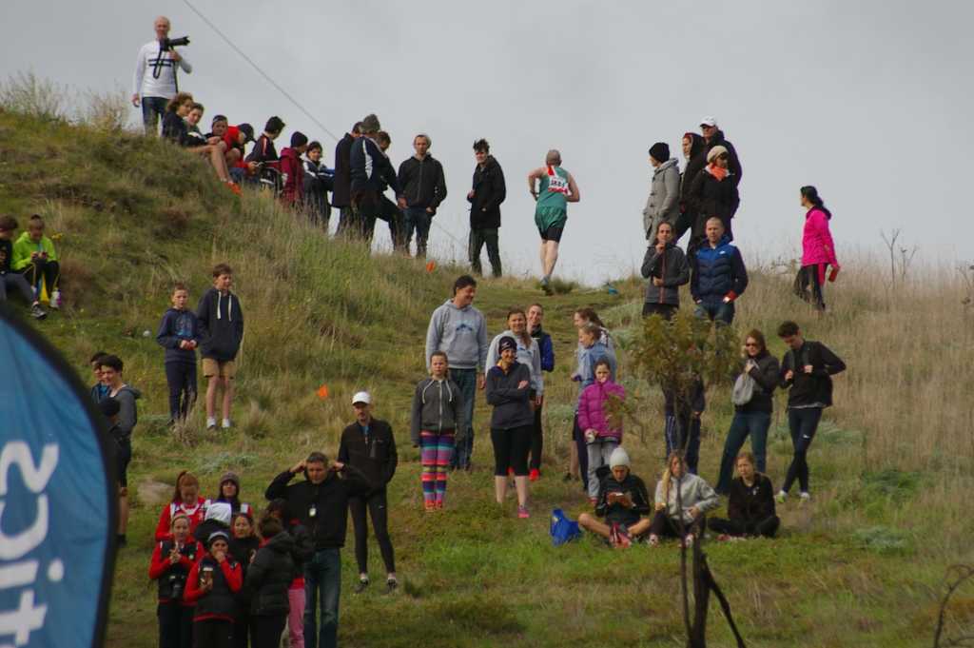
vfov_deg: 3.1
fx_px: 12165
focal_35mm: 450
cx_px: 487
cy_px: 324
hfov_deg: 4.6
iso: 200
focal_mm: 300
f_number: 6.7
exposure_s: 1/500
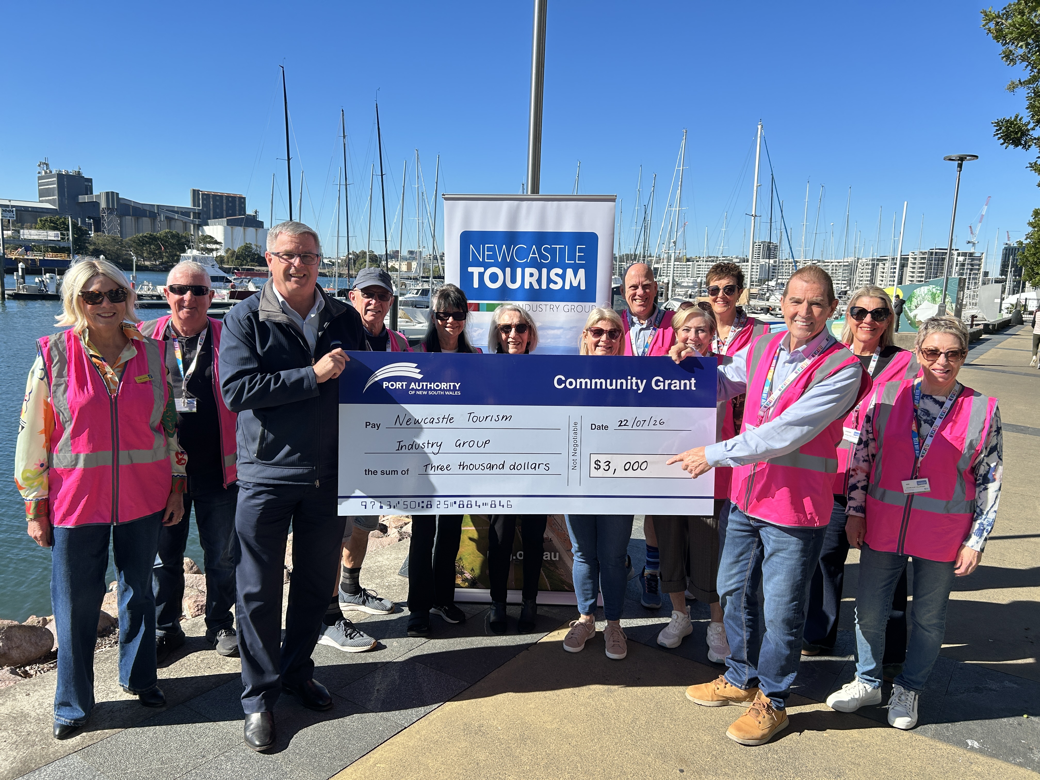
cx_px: 520
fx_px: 781
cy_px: 390
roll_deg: -2.6
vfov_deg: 53.1
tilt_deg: -8.5
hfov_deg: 67.3
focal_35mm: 26
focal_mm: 5.7
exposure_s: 1/3356
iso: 50
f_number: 1.5
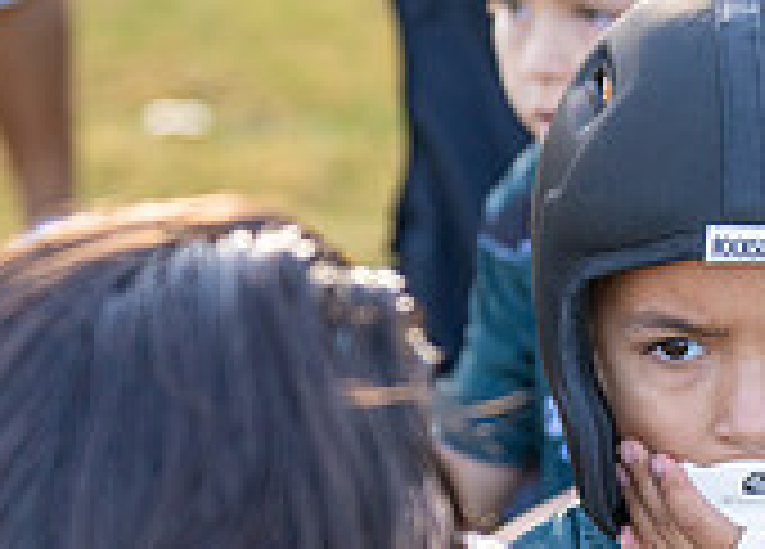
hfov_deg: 7.5
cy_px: 581
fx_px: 5832
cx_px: 849
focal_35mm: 268
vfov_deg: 5.4
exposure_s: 1/1000
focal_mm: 70
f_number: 2.8
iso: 250
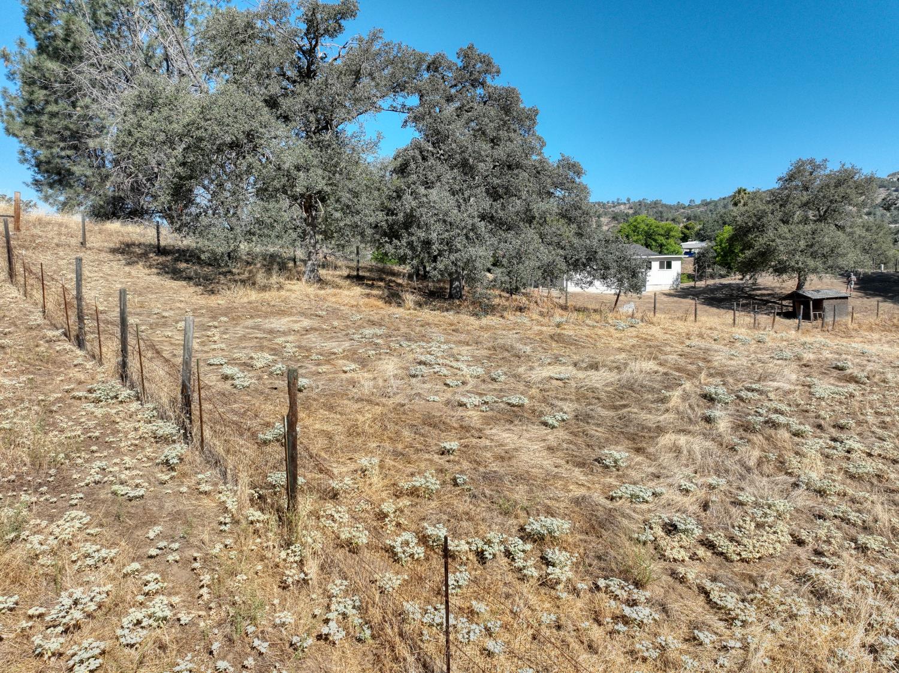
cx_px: 450
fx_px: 623
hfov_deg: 71.6
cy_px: 336
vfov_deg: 56.8
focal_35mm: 24
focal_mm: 12.3
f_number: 2.8
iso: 100
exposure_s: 1/1250
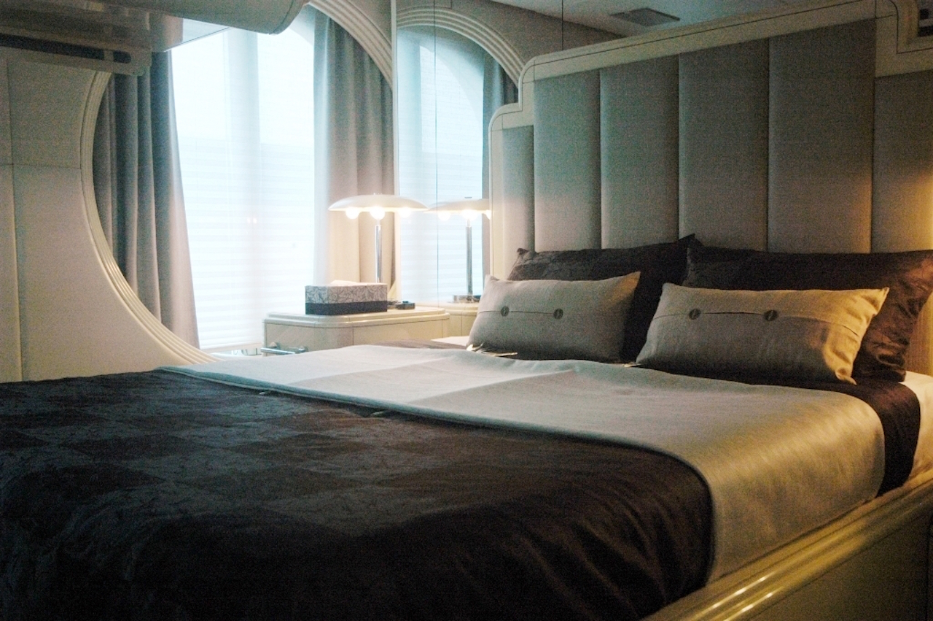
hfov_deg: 53.2
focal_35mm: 36
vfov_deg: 36.8
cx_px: 466
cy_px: 310
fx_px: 932
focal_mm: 24
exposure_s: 1/100
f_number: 5.6
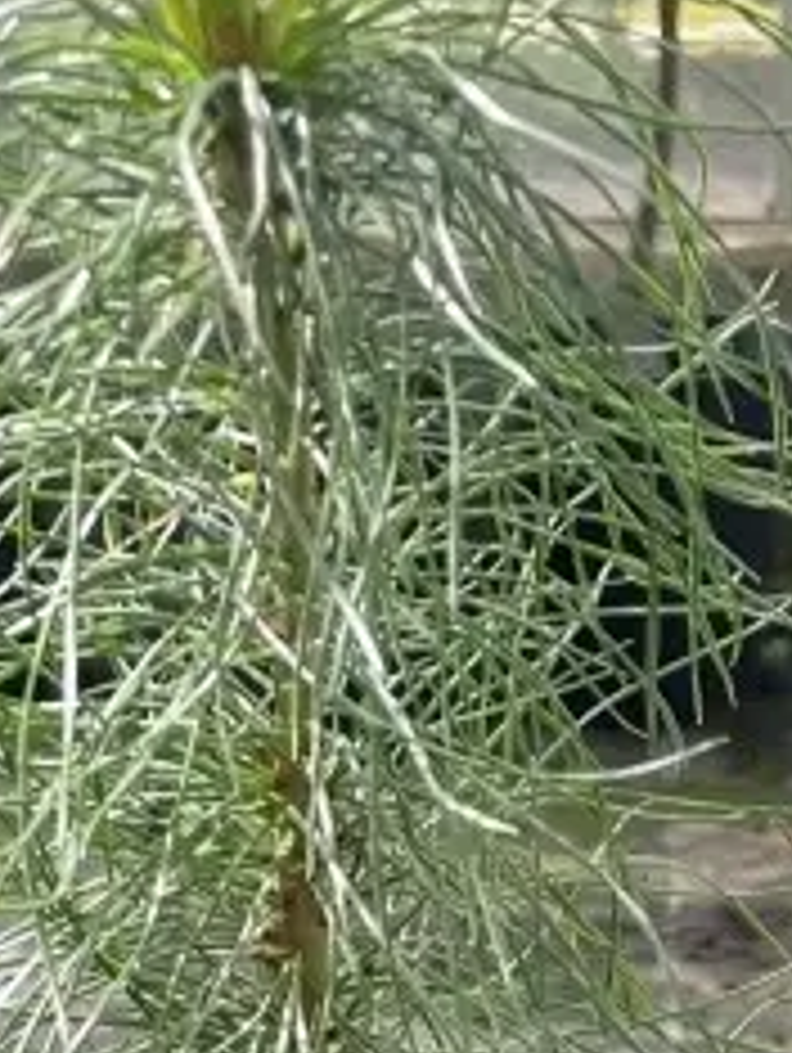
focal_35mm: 120
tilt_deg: -26.8
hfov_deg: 12.4
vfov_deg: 15.2
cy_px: 1575
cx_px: 387
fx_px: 3654
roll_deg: -1.4
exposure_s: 1/241
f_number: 1.6
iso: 32
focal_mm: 4.2
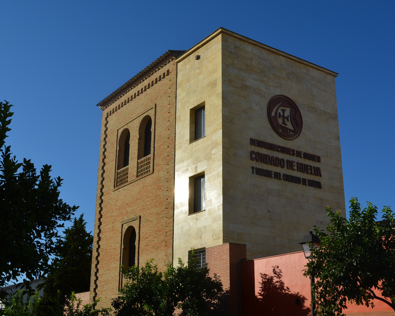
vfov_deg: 31.4
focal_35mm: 48
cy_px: 157
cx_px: 203
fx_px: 561
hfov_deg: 38.8
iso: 100
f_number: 10
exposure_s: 1/400
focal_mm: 28
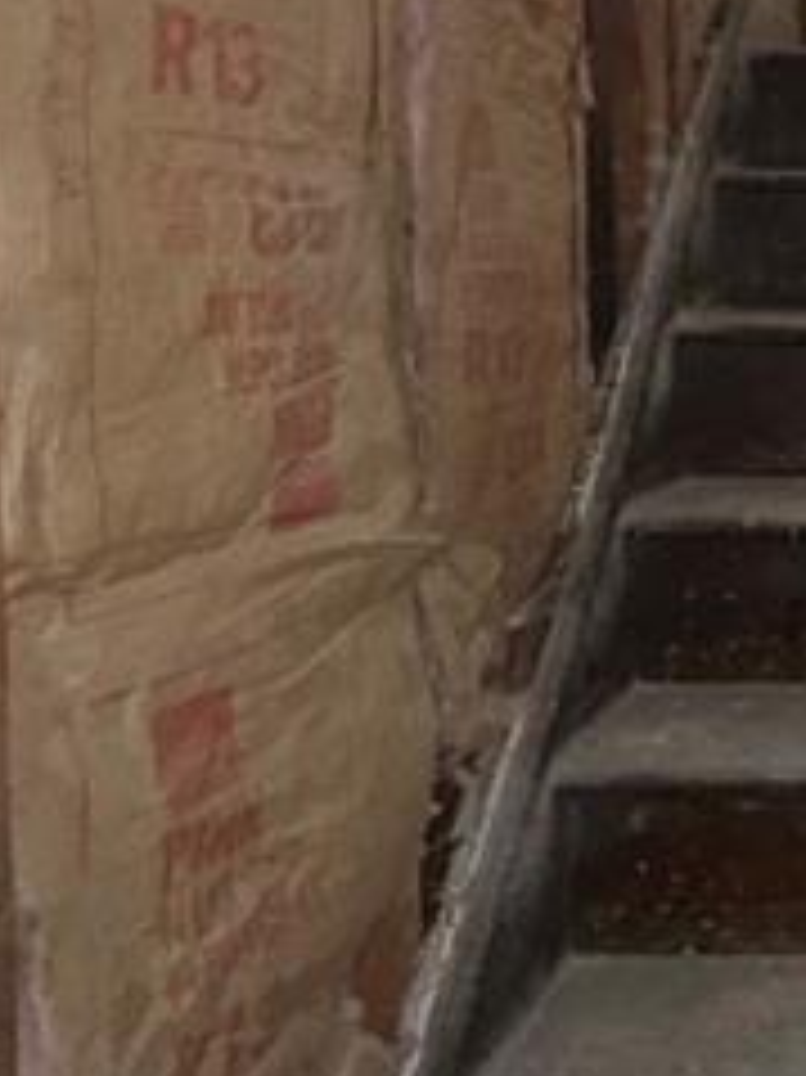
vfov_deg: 41.2
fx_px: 1398
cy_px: 311
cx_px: 1103
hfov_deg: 26.3
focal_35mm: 45
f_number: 2.2
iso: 80
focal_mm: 2.22
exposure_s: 1/76
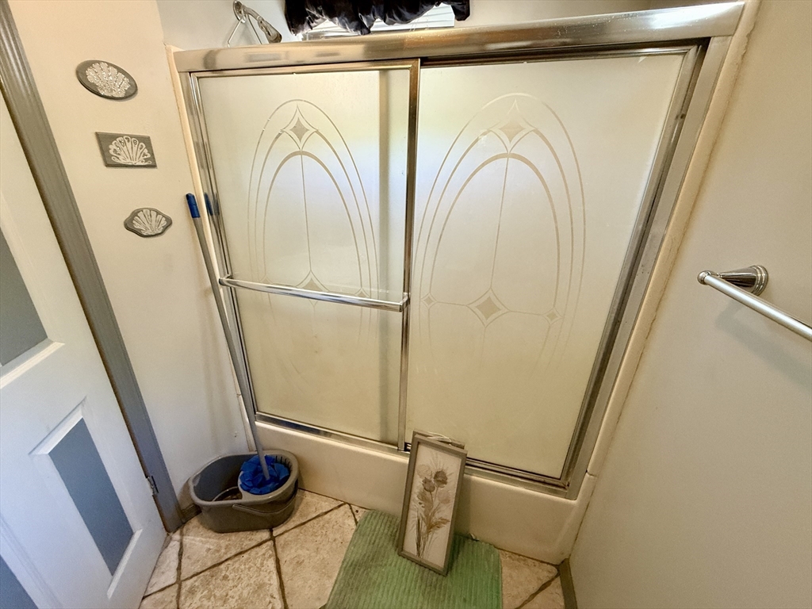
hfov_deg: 102.1
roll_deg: -1.9
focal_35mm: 14
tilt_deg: -22.9
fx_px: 328
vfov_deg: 85.7
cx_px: 406
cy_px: 304
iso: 400
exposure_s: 1/60
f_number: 2.2
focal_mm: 2.22
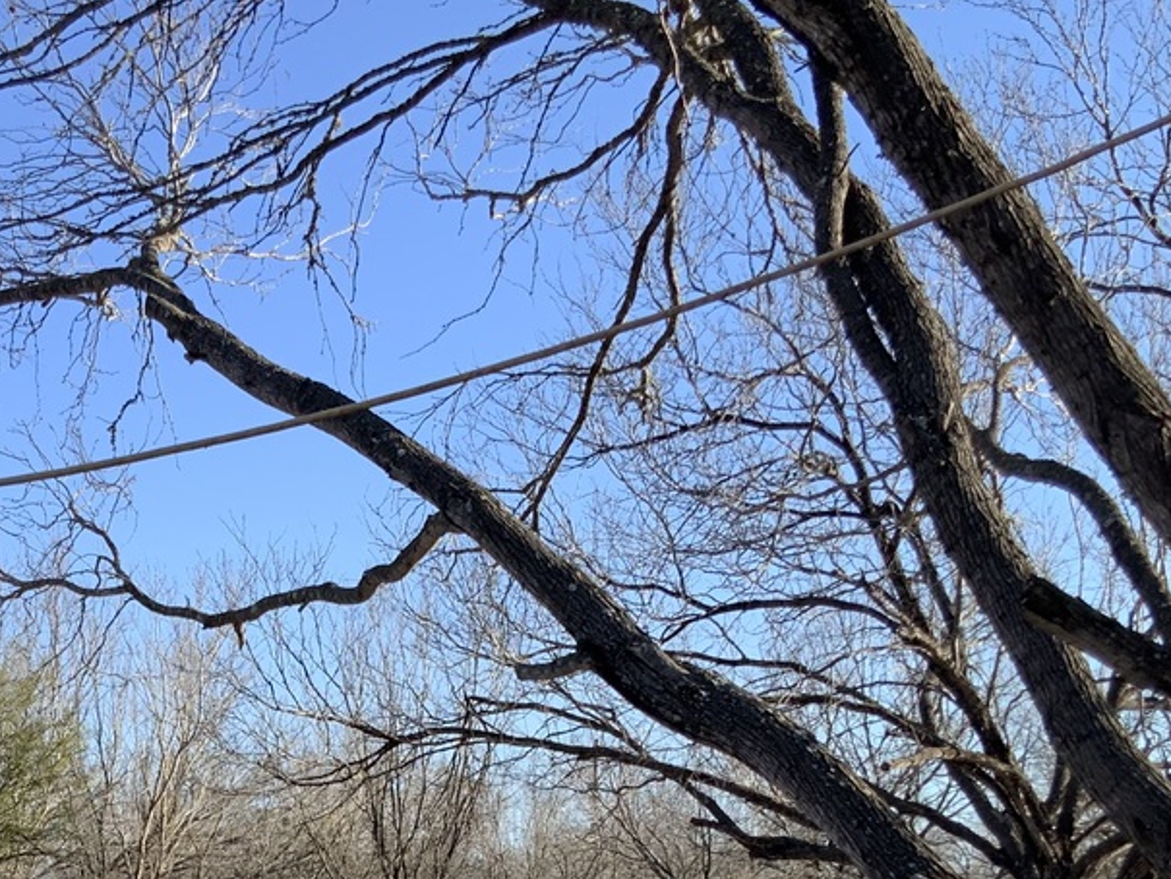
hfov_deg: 27.5
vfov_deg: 20.4
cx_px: 221
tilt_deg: +3.0
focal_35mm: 69
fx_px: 2335
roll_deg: -0.6
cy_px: 951
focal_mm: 3
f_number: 1.8
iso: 16
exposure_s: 1/804
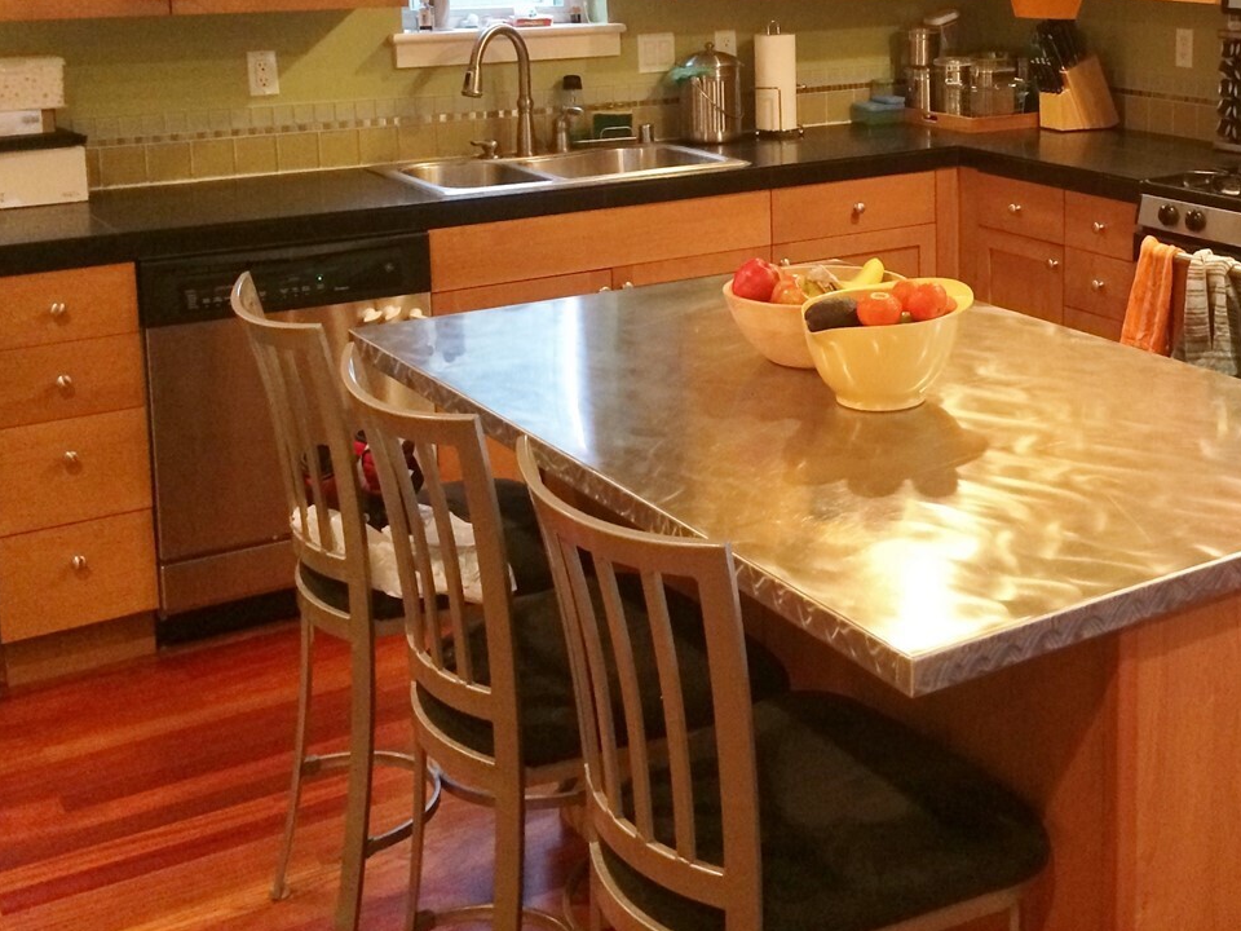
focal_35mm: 50
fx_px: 1793
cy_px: 160
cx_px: 988
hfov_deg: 36.9
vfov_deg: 28.4
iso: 320
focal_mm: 4.12
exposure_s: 1/30
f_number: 2.2
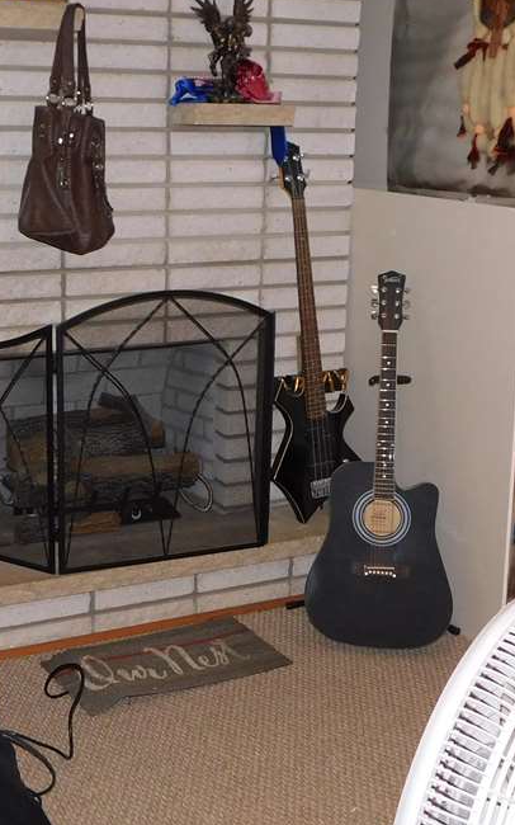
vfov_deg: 41.8
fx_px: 1078
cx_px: 132
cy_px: 371
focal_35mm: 48
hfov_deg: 26.5
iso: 200
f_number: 3
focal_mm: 4
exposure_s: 1/30
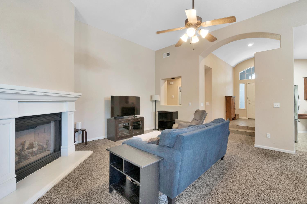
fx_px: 128
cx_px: 154
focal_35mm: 15
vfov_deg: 77.3
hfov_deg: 100.4
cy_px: 102
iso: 400
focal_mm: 10
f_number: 8
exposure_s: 1/6
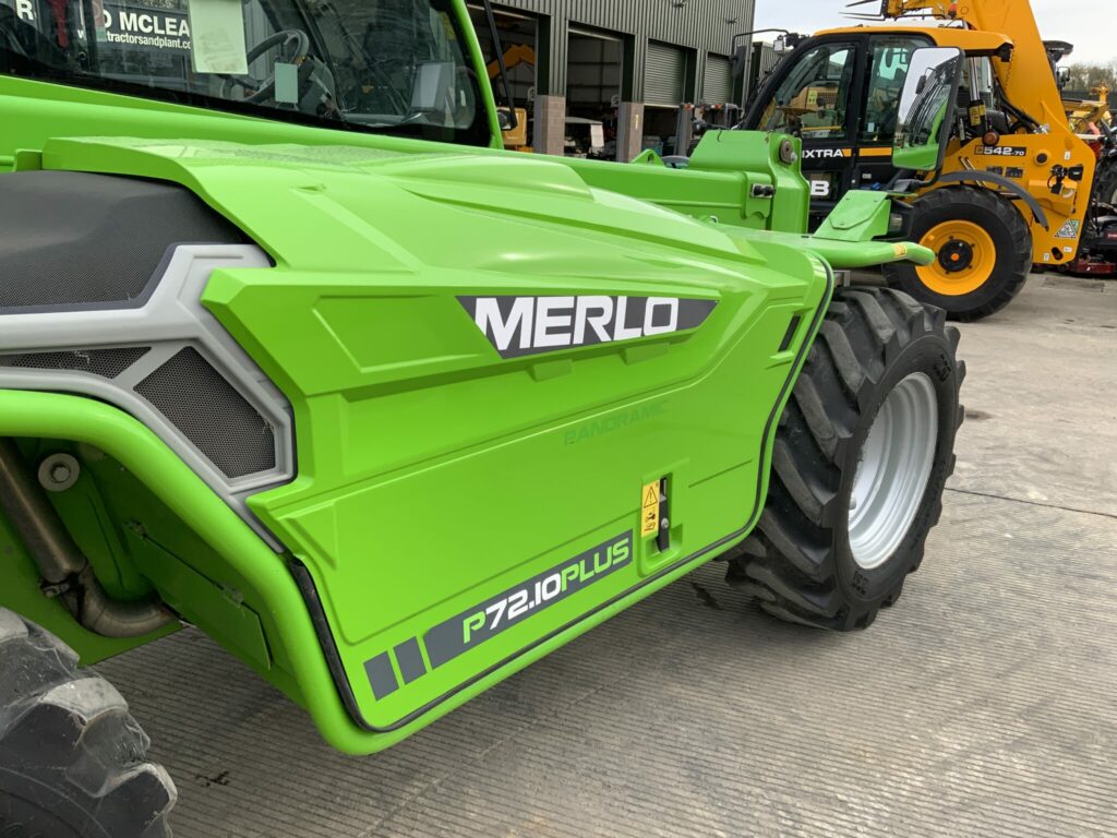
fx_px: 936
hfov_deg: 61.7
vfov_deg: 48.2
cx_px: 558
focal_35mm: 29
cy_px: 419
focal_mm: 3
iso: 16
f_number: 1.8
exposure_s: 1/454
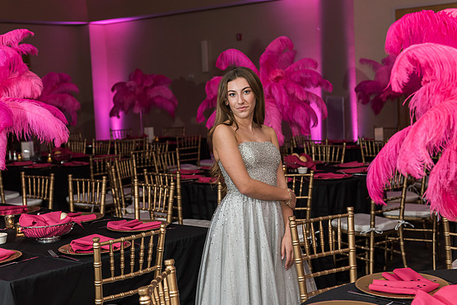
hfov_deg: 33.4
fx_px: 762
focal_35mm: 60
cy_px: 147
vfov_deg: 22.6
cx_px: 225
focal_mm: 55
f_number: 4
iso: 800
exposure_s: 1/100
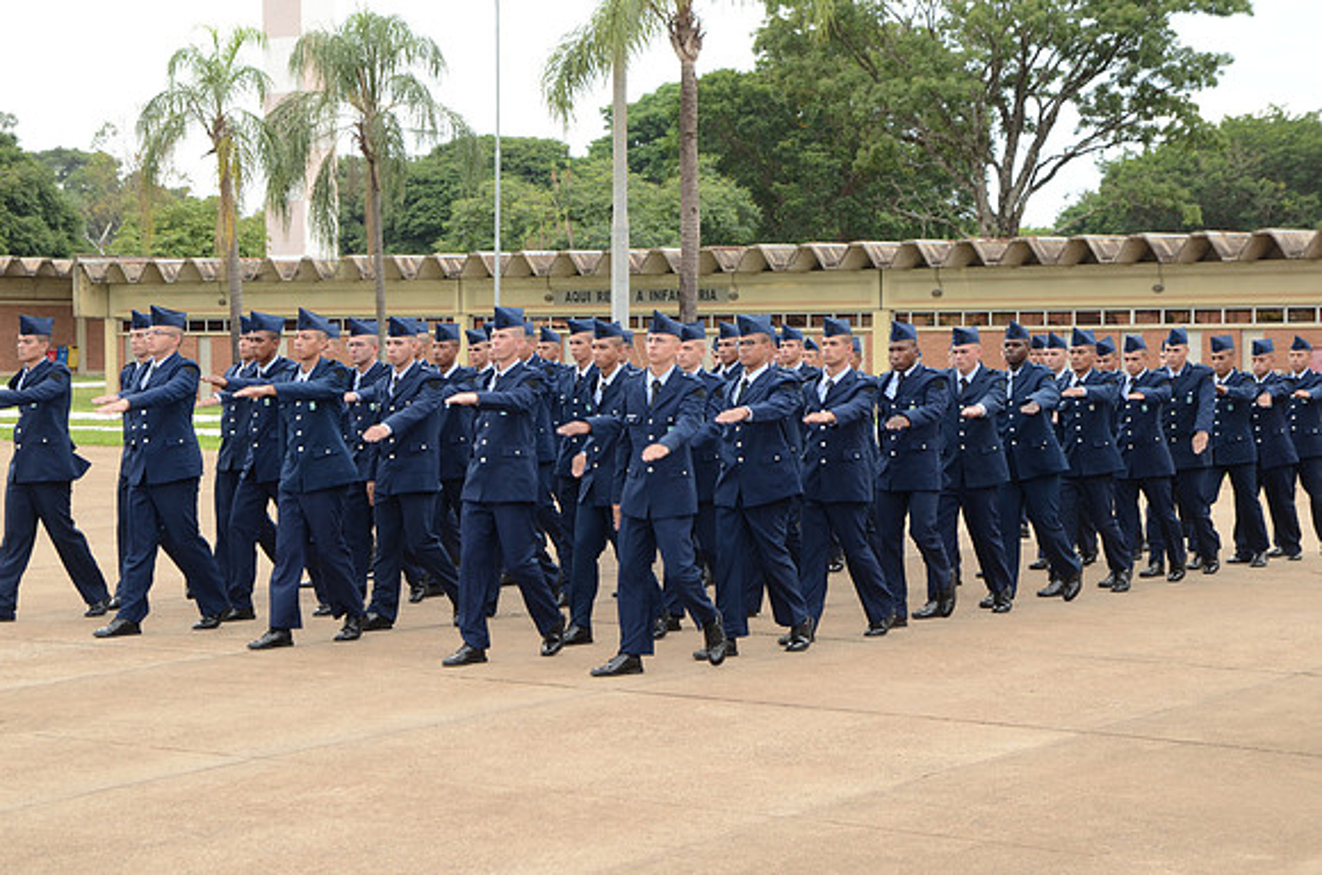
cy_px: 438
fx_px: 2748
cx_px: 661
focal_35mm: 75
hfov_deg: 27.0
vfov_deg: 18.1
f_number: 6.3
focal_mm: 50
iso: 250
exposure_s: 1/250
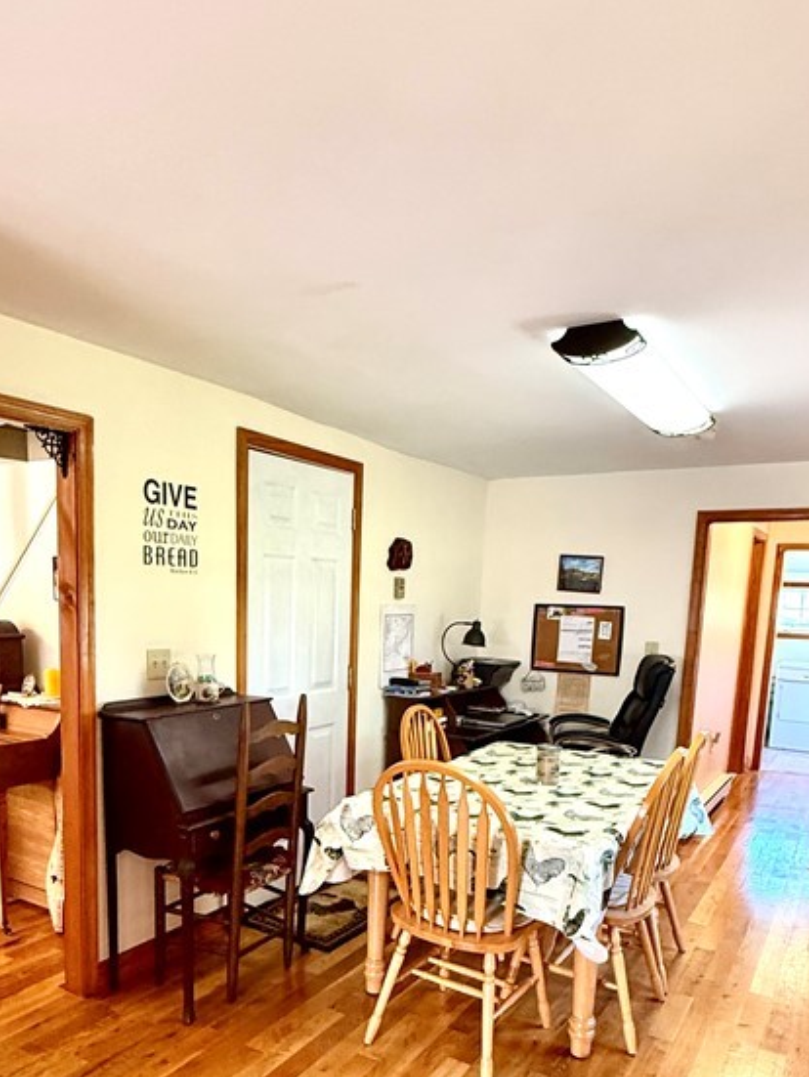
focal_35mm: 26
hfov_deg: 53.0
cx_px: 358
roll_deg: -2.0
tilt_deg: -7.8
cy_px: 717
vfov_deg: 65.5
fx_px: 809
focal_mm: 2.22
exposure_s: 1/60
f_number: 2.2
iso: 400
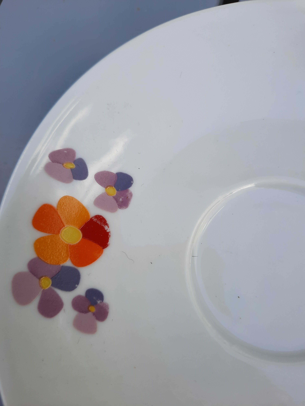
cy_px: 203
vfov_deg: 69.4
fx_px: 294
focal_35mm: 25
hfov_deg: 54.9
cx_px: 152
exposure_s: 1/189
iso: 32
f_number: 2
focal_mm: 4.6
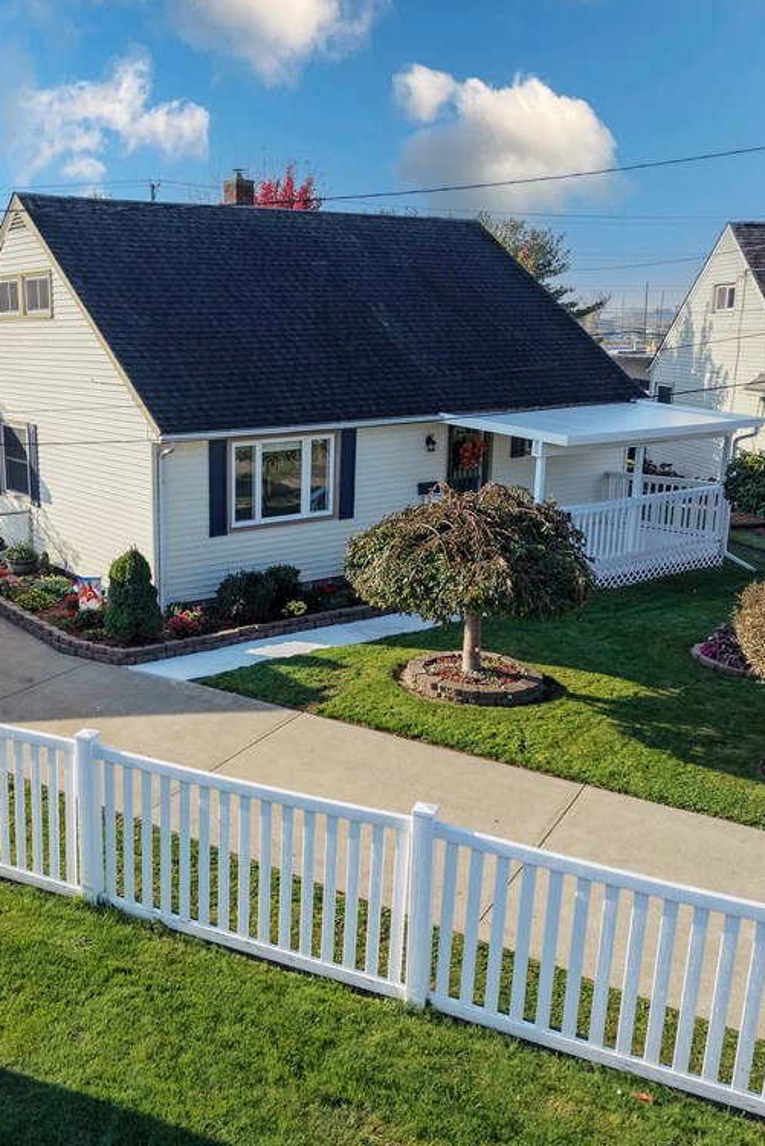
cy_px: 571
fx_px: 1083
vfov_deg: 55.8
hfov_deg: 37.9
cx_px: 186
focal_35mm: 34
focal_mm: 8.67
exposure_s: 1/5000
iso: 290
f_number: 1.8
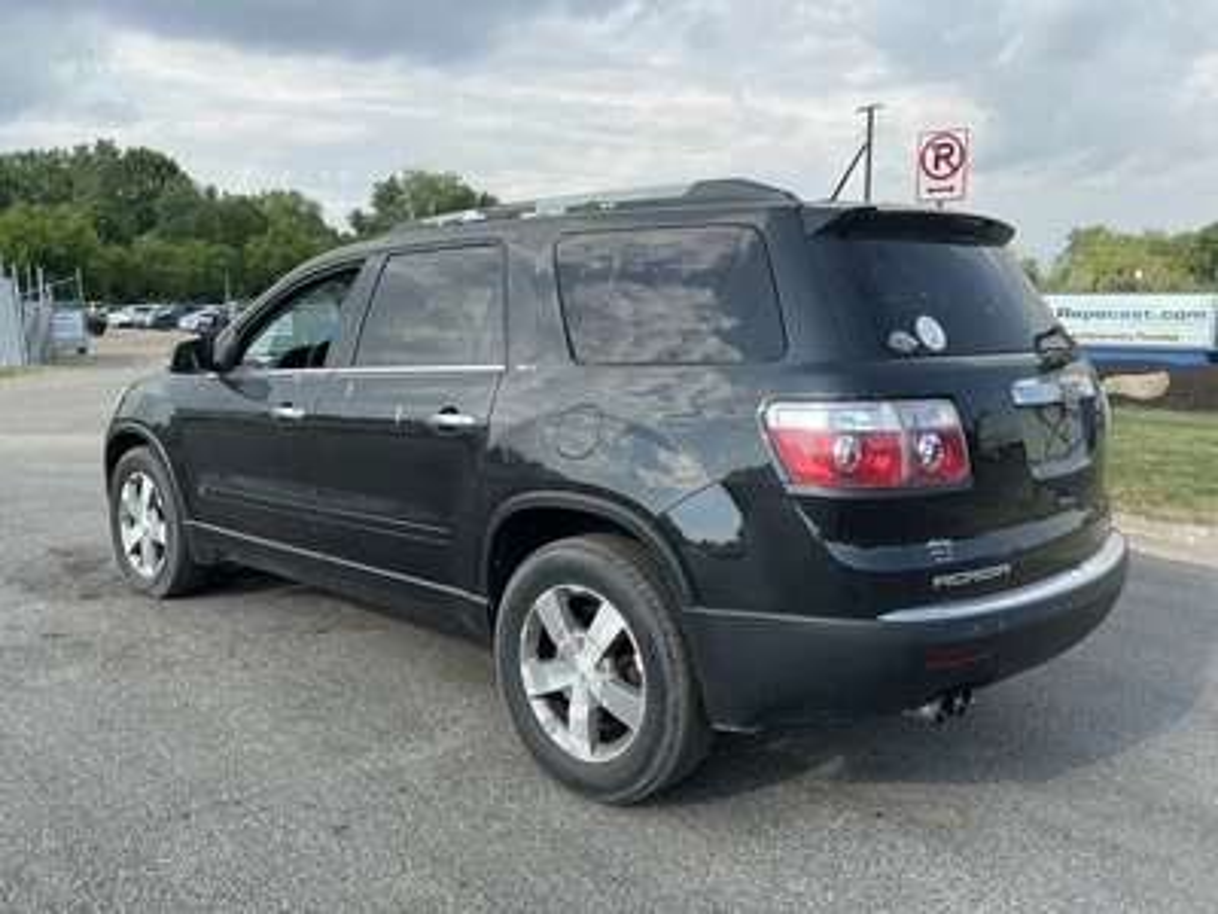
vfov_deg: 49.7
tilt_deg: -6.0
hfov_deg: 63.4
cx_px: 609
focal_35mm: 28
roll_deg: -1.8
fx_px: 985
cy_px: 457
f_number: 1.8
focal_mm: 3
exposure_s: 1/804
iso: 25
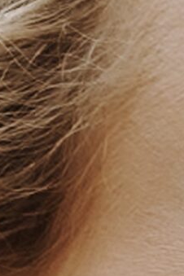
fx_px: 2024
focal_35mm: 264
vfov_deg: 7.7
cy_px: 423
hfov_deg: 5.2
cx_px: 230
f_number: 1.8
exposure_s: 1/3200
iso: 250
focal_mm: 35
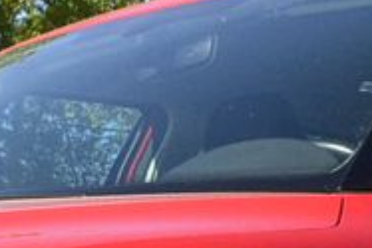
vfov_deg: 8.6
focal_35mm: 148
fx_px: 1530
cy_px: 543
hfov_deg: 13.8
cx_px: 54
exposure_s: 1/250
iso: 160
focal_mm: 10
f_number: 7.1
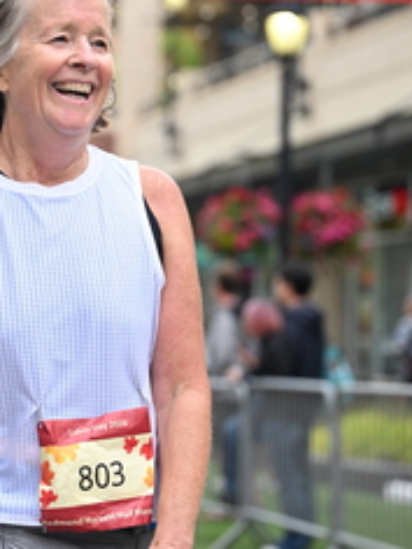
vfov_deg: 12.6
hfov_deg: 9.4
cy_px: 177
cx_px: 48
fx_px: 2491
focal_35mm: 157
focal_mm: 70
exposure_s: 1/2500
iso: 640
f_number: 2.8
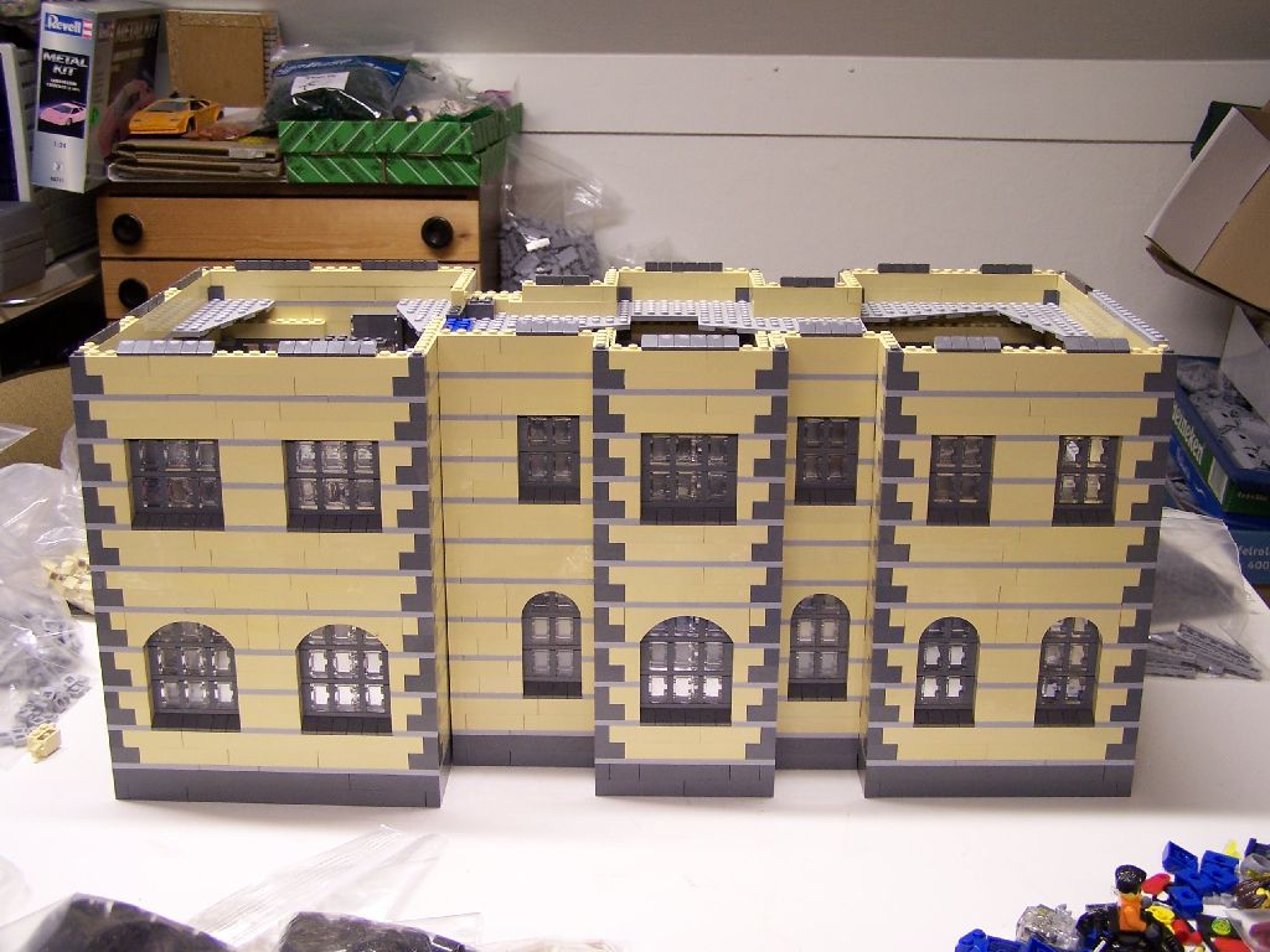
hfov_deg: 46.8
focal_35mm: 40
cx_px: 635
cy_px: 476
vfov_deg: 36.0
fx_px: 1468
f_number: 2.8
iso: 80
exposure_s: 1/8
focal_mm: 6.7
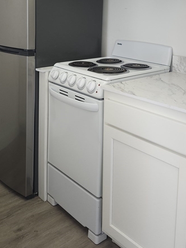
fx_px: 287
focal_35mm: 40
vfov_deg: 44.9
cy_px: 56
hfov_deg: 35.9
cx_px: 87
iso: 50
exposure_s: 1/30
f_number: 1.8
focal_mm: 5.54
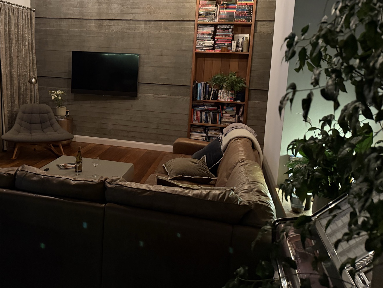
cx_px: 122
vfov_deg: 42.5
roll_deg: -3.0
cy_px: 102
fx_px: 365
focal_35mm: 33
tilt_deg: -6.8
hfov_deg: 54.0
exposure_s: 1/25
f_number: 1.78
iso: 800
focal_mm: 6.76
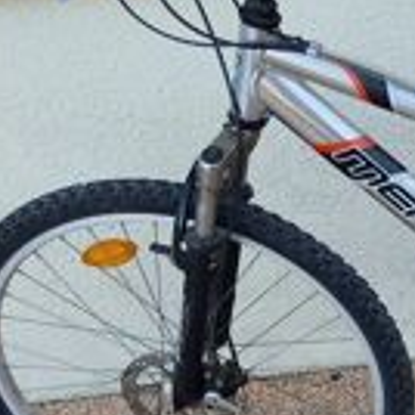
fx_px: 1031
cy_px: 279
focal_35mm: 76
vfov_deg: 22.7
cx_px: 613
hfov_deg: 19.9
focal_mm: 5.24
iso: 52
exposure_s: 1/130
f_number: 1.7
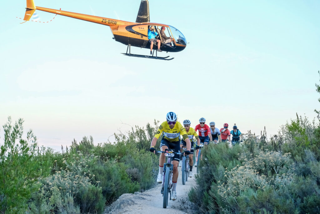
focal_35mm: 127
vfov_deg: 10.8
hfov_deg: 16.1
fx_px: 1129
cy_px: 107
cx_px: 160
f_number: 5.6
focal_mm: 84.8
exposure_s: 1/500
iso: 1600
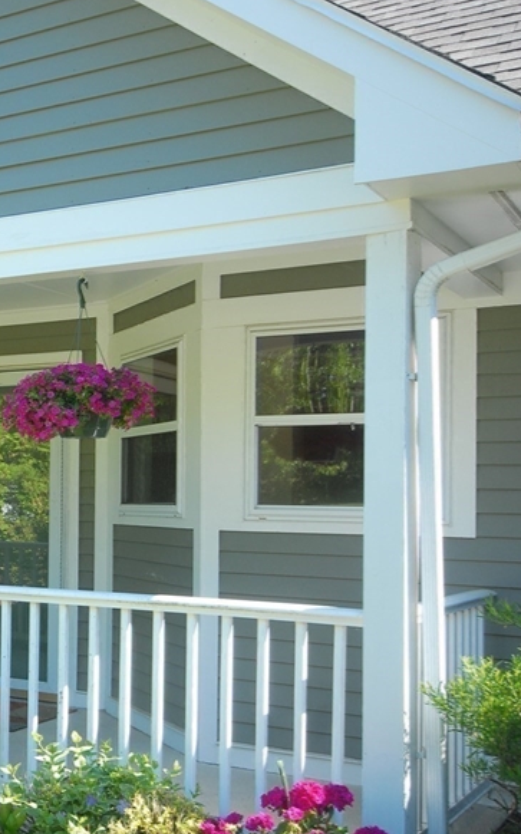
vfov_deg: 37.5
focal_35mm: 54
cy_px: 468
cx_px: -128
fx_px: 1227
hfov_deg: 21.9
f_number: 5.6
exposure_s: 1/80
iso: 200
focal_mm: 20
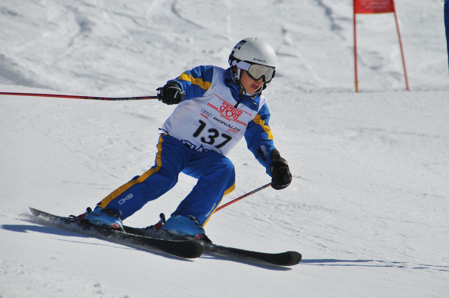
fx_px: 3737
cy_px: 149
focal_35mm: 300
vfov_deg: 4.6
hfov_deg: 6.9
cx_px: 224
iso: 200
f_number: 9
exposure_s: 1/1250
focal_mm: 200
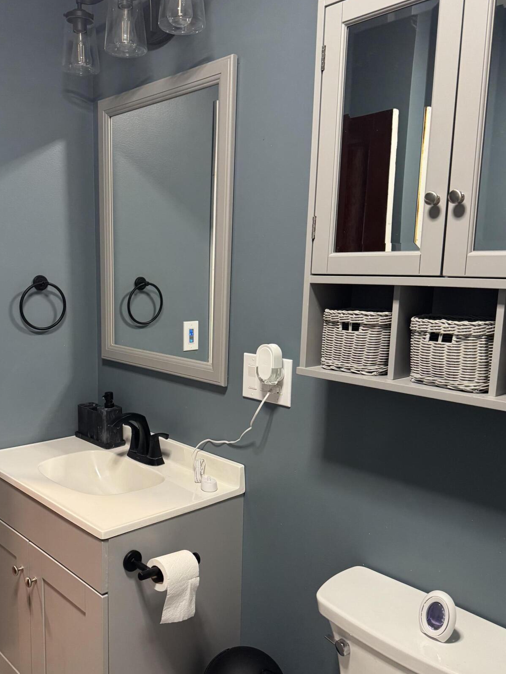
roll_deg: -1.5
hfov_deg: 46.6
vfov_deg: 59.8
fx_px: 585
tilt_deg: -9.8
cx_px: 209
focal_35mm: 30
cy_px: 370
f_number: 1.78
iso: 320
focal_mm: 6.76
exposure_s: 1/60
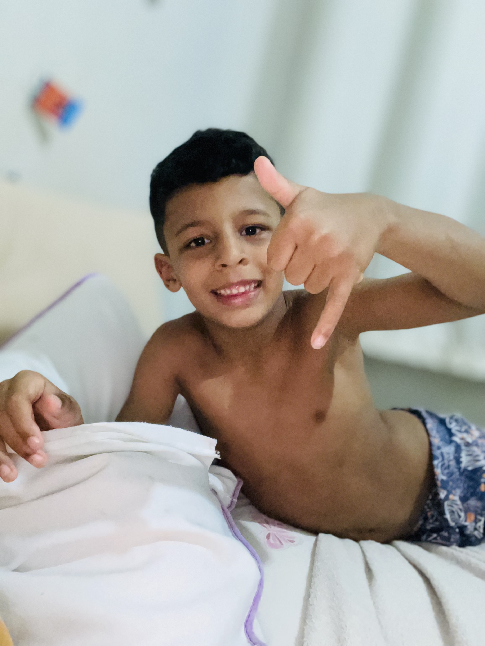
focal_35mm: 30
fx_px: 560
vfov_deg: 60.0
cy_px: 323
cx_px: 242
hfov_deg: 46.8
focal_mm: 2.71
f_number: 2.2
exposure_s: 1/26
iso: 2000
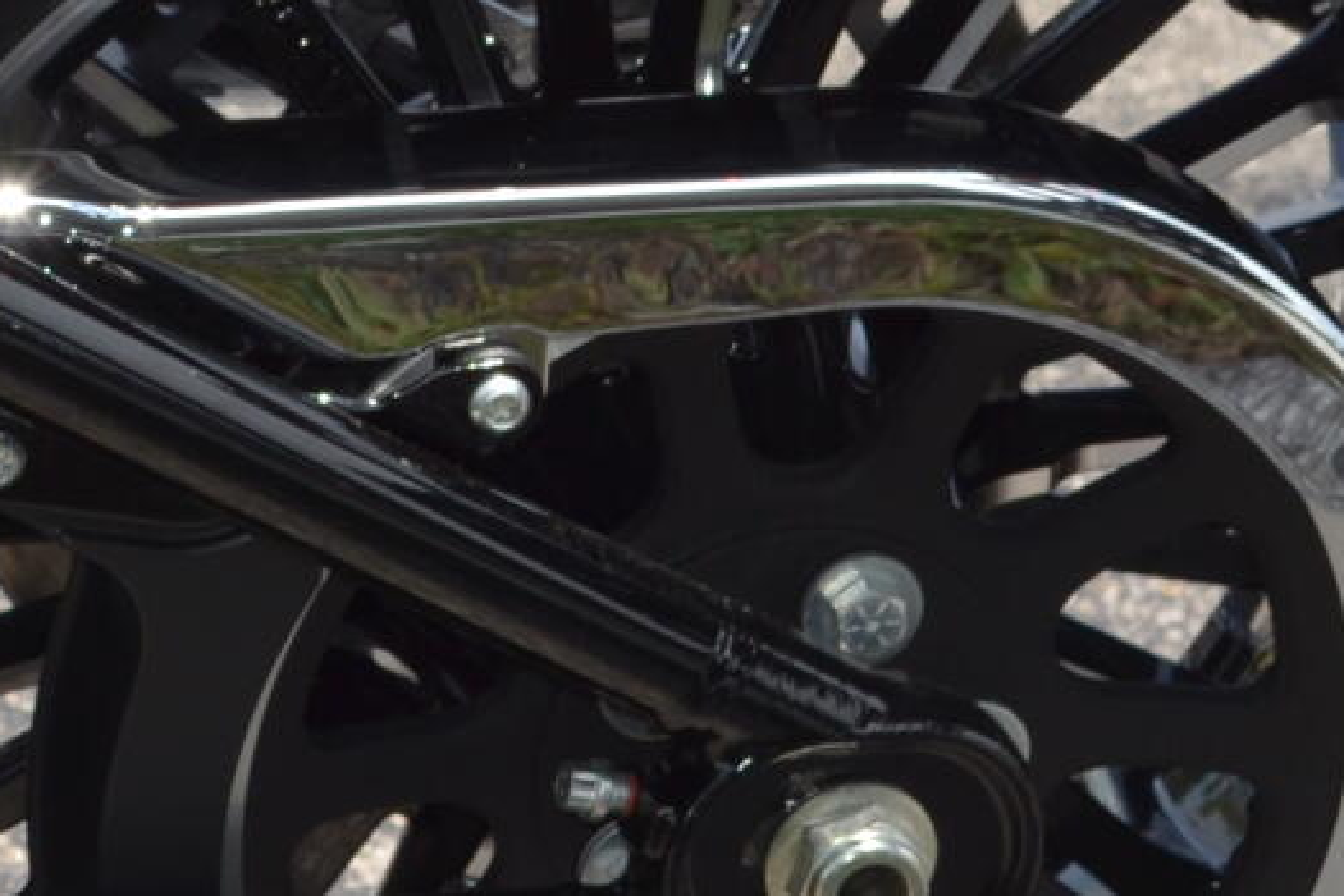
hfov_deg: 8.0
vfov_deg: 5.3
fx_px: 9590
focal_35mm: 257
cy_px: 24
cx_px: 159
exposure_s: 1/200
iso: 100
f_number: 9
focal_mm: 45
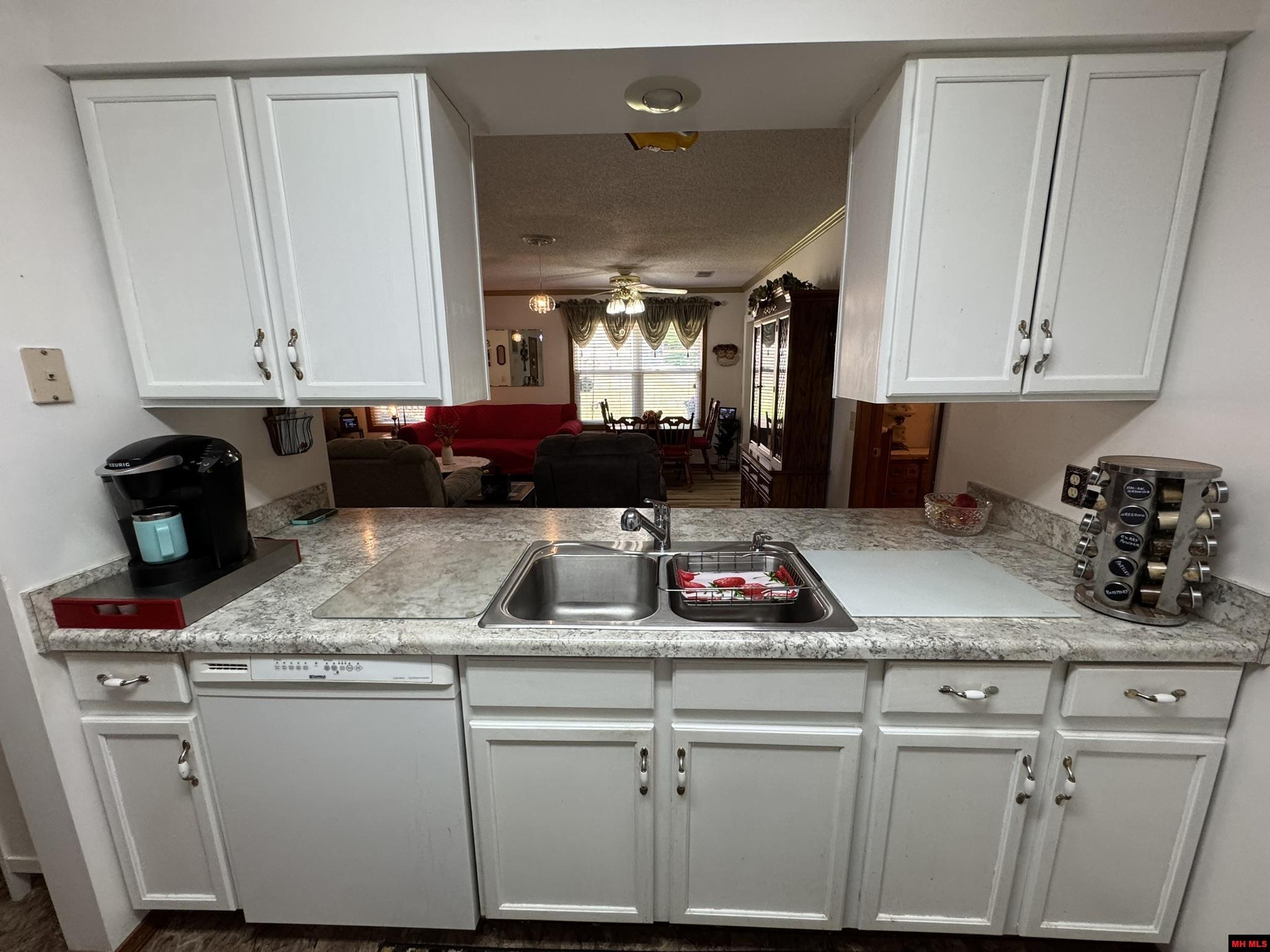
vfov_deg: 85.7
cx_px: 635
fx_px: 514
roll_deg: -0.1
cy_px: 476
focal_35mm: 14
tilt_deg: -13.3
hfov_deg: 102.1
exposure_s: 1/120
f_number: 2.2
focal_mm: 2.22
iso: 200
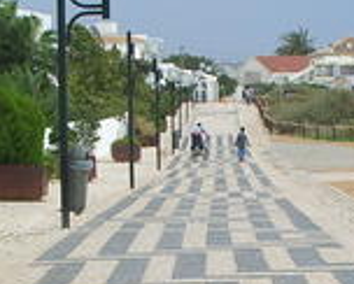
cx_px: 177
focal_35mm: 157
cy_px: 220
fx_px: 1647
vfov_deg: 9.8
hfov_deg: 12.3
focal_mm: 5.8
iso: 50
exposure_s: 1/58.2
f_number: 8.5
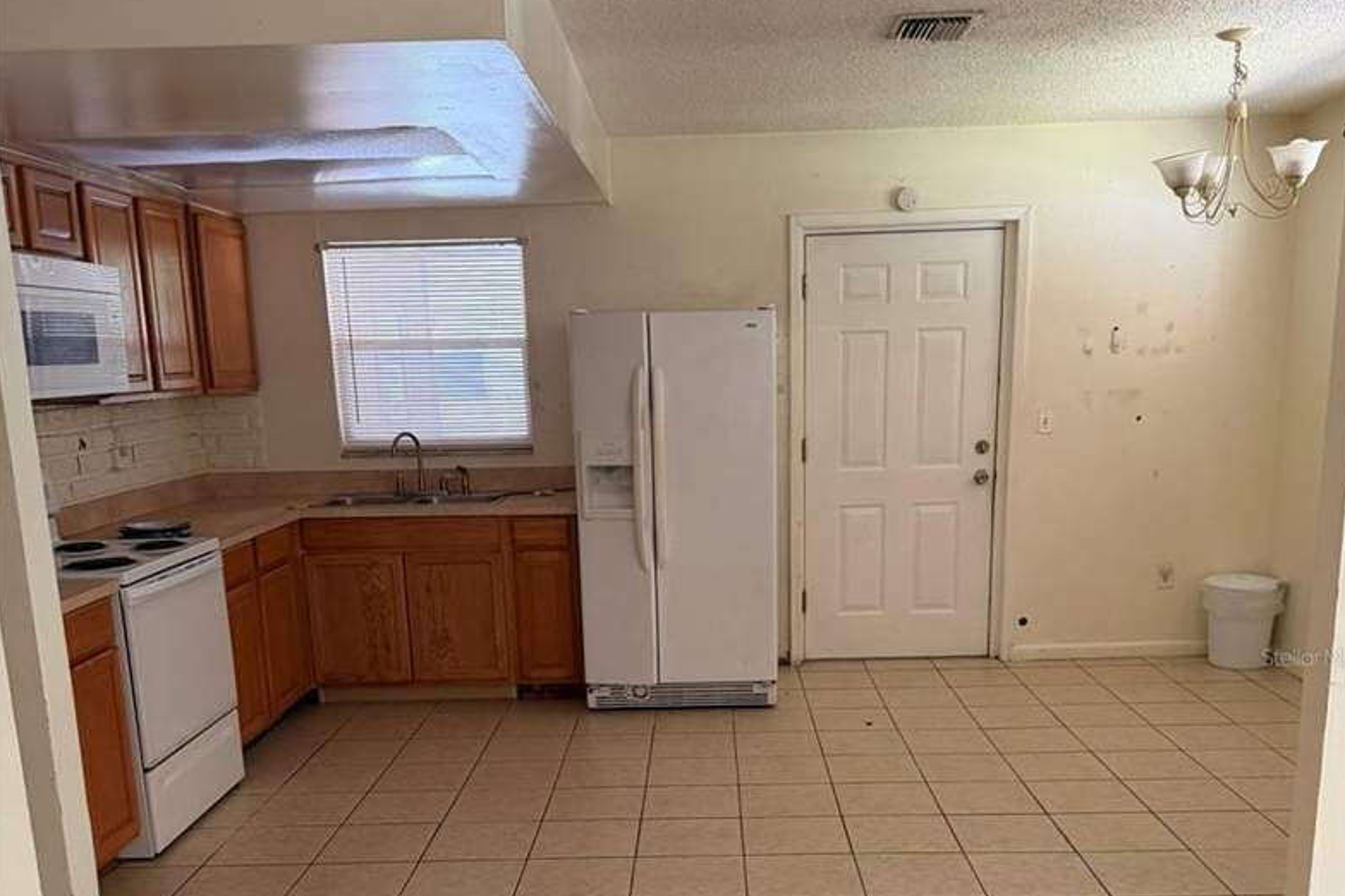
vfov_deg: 38.0
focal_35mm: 34
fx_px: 1270
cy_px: 656
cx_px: 682
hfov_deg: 55.8
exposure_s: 1/60
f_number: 1.78
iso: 320
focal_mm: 6.76
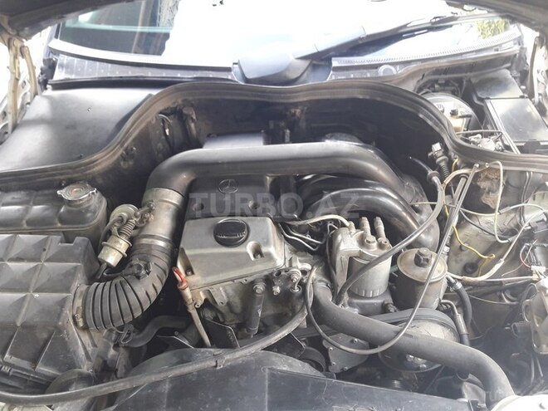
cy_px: 206
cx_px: 274
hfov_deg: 63.4
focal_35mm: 28
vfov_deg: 49.7
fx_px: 443
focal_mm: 3.7
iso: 100
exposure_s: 1/33
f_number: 1.9
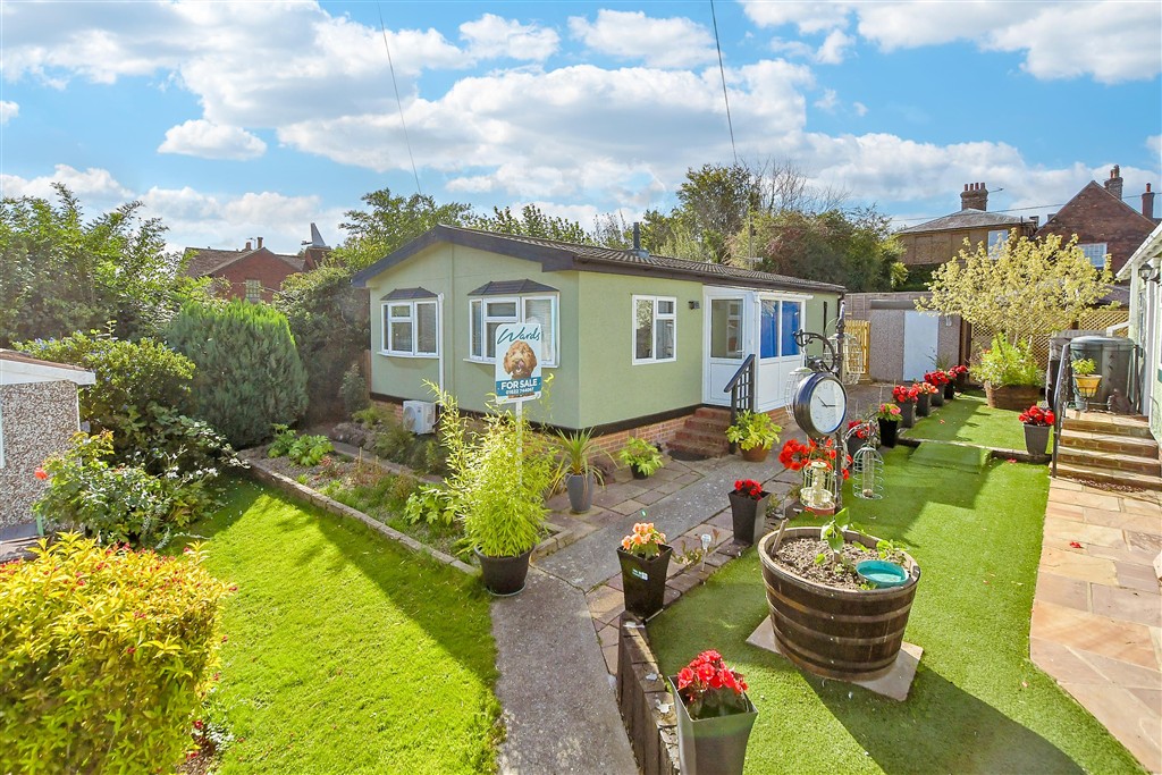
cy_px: 388
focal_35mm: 15
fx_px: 484
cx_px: 581
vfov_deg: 77.3
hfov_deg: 100.4
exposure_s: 1/1000
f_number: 9
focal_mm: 10
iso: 400
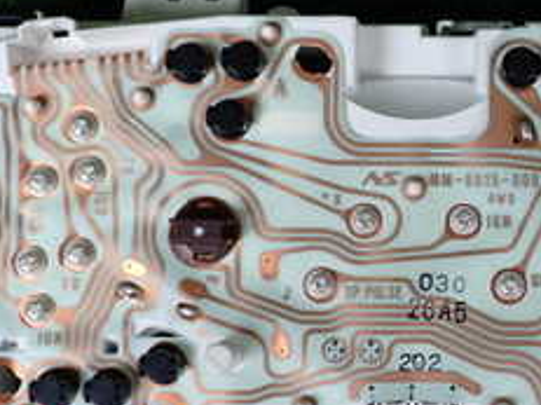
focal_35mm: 78
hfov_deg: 24.7
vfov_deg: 18.9
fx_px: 1218
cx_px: 422
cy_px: 218
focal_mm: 5.4
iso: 200
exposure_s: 1/60
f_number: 2.3
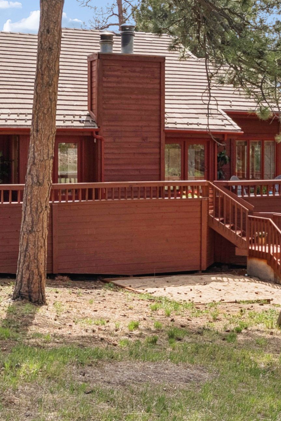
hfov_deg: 22.7
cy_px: 165
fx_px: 691
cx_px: 55
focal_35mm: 59
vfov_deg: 33.8
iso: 160
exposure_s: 1/160
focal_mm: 18
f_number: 9
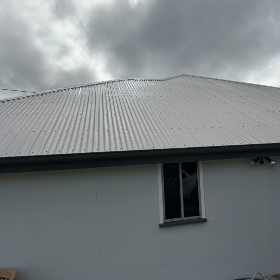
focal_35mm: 29
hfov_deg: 55.0
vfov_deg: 55.6
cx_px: 173
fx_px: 265
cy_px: 142
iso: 80
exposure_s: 1/12346
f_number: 1.78
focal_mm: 6.76
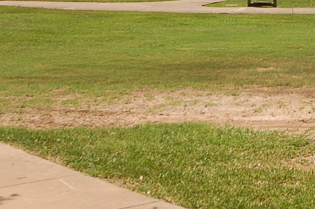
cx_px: 407
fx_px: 838
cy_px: -53
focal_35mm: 96
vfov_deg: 13.7
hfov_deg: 19.6
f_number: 8
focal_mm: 20
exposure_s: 1/500
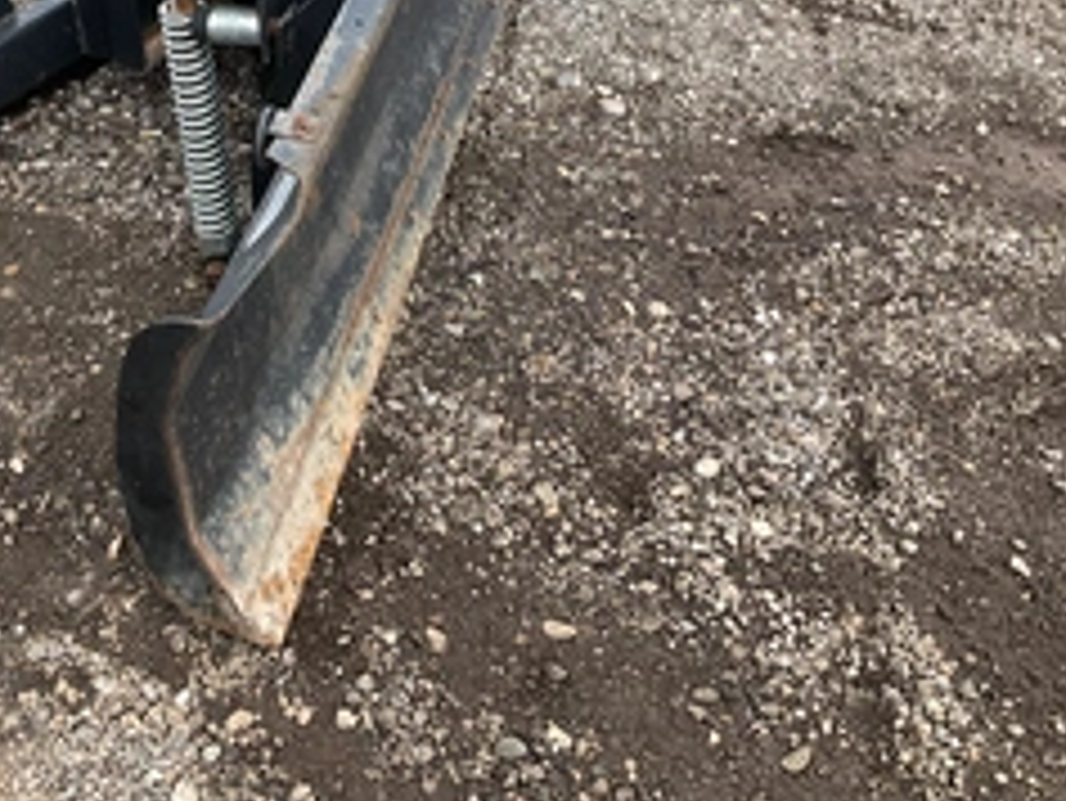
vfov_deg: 29.1
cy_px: 166
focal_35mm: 49
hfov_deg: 38.1
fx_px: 1510
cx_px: 297
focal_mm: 3
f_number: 1.8
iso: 25
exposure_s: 1/495
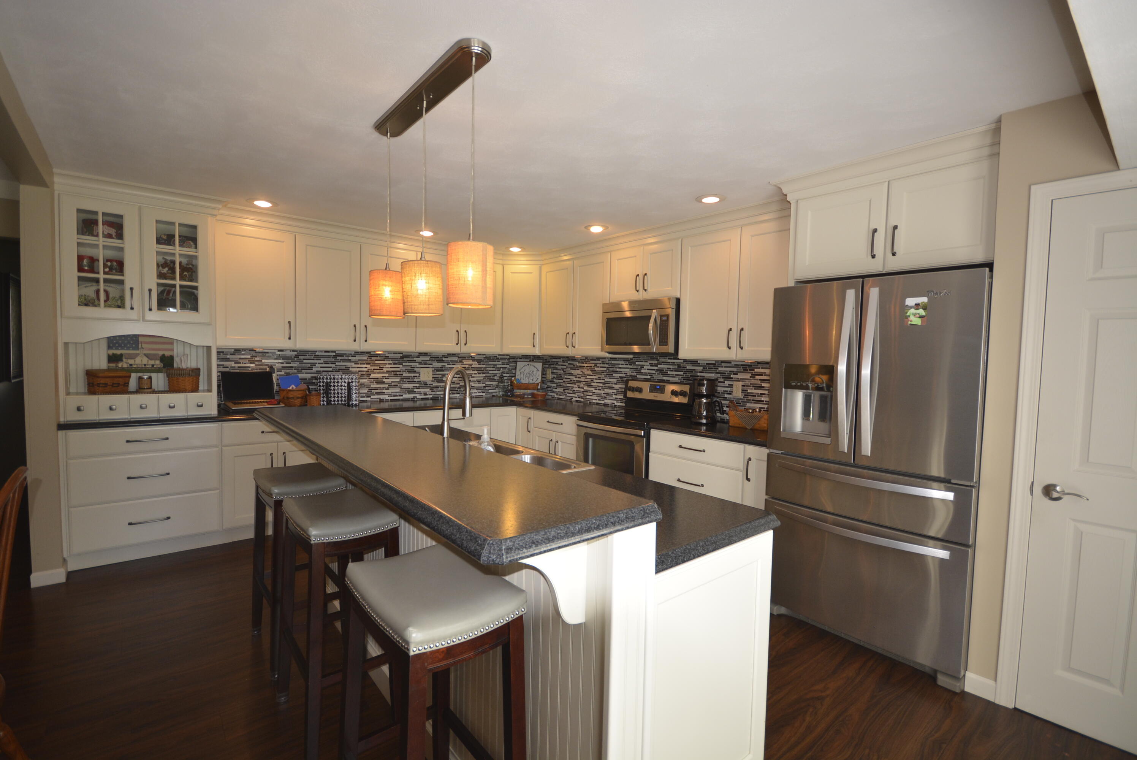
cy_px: 380
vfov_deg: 77.4
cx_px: 568
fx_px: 474
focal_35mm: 15
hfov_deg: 100.3
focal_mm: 10
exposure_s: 1/125
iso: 400
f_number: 4
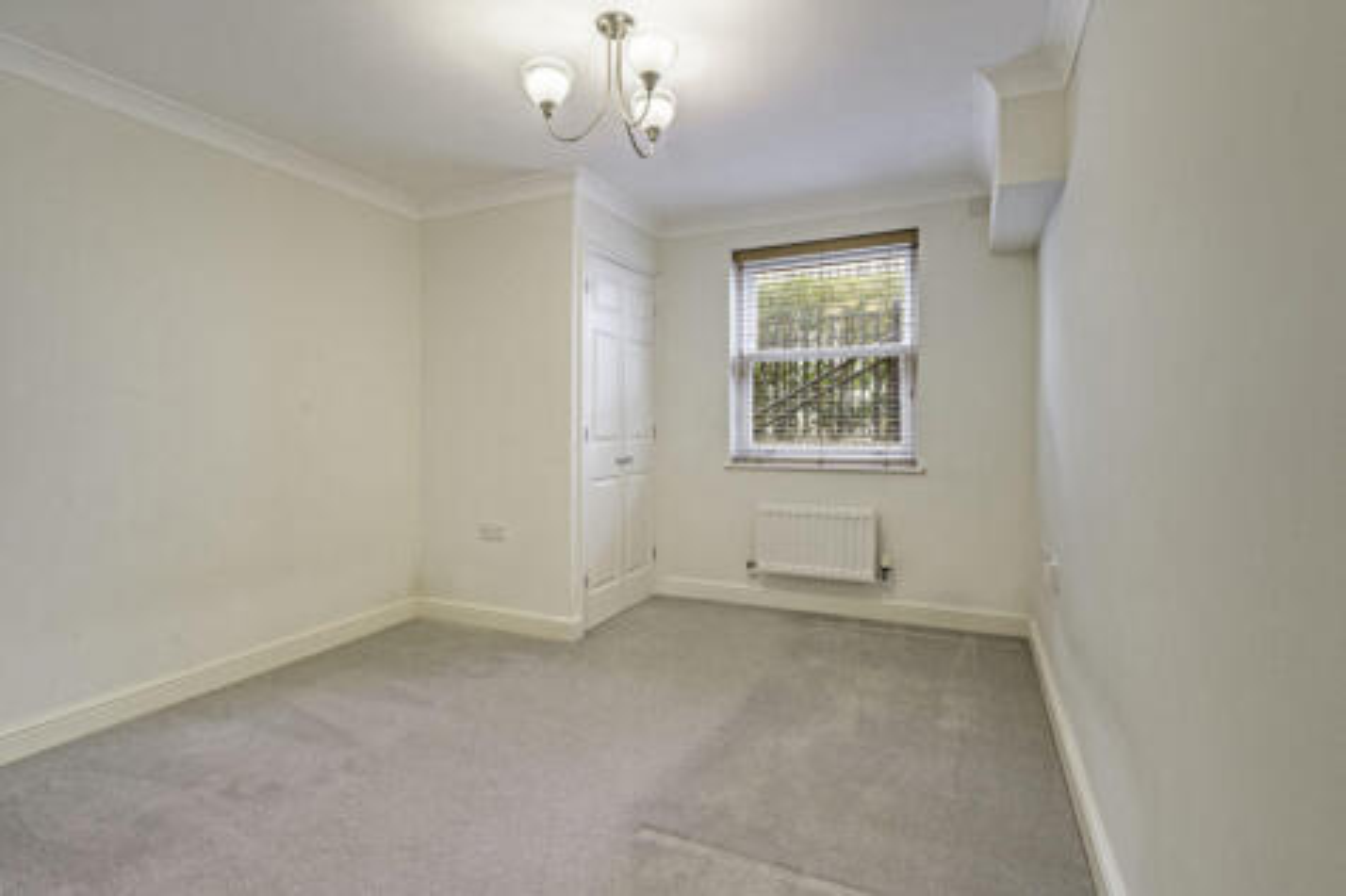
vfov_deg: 70.4
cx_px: 673
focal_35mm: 17
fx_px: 635
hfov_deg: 93.3
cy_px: 448
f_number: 9
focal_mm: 17
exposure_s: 1/5
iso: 320
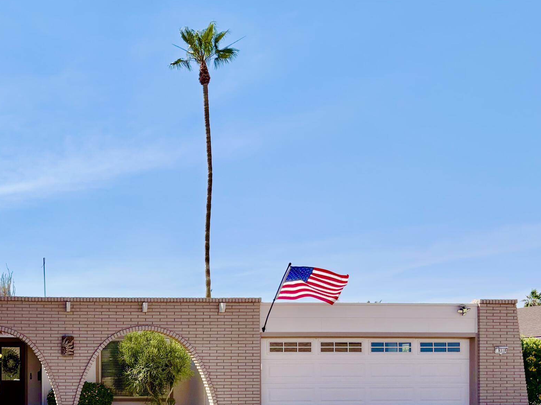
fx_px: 781
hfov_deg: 36.3
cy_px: 368
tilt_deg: +0.0
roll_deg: -1.1
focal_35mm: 50
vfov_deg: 28.0
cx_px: 75
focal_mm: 5.96
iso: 50
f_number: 1.6
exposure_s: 1/5348
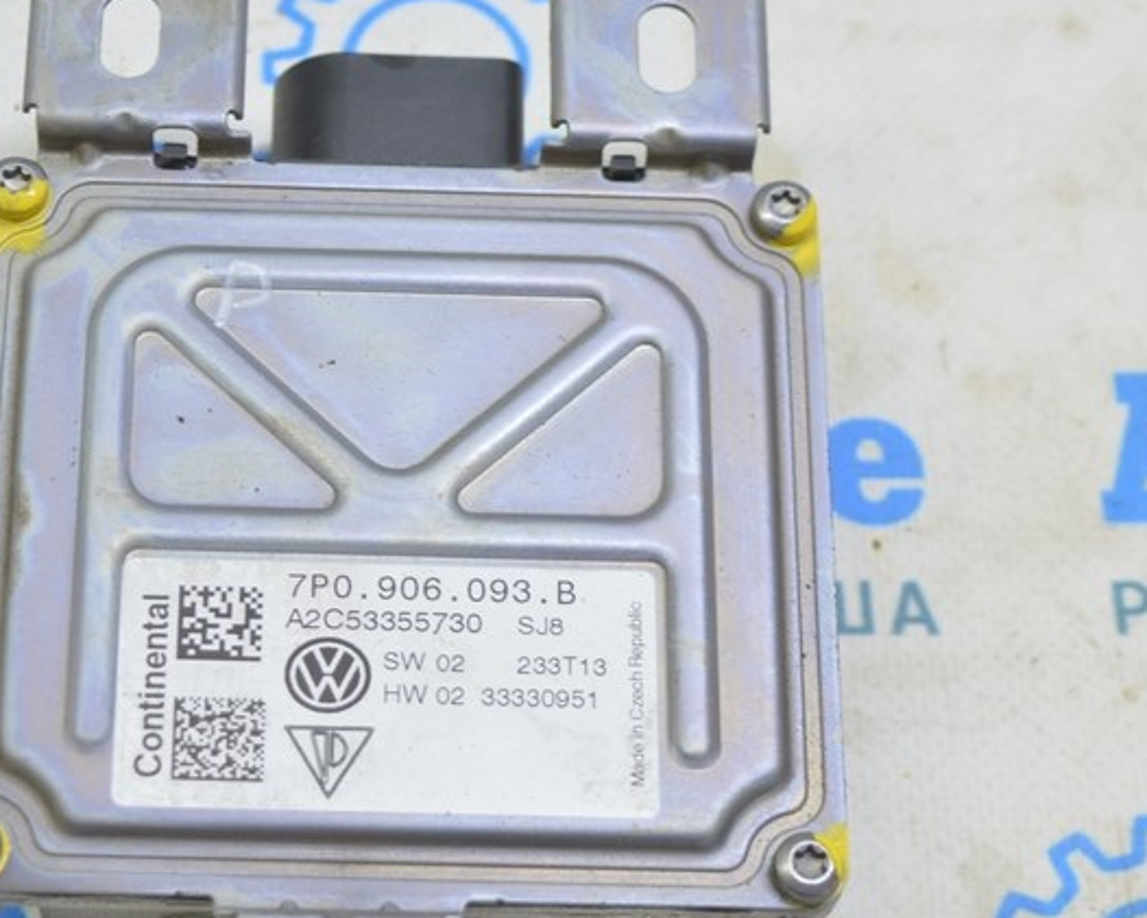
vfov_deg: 14.8
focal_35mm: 104
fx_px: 3531
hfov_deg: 18.4
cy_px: 439
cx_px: 353
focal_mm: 38
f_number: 5.6
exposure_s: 1/20
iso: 400
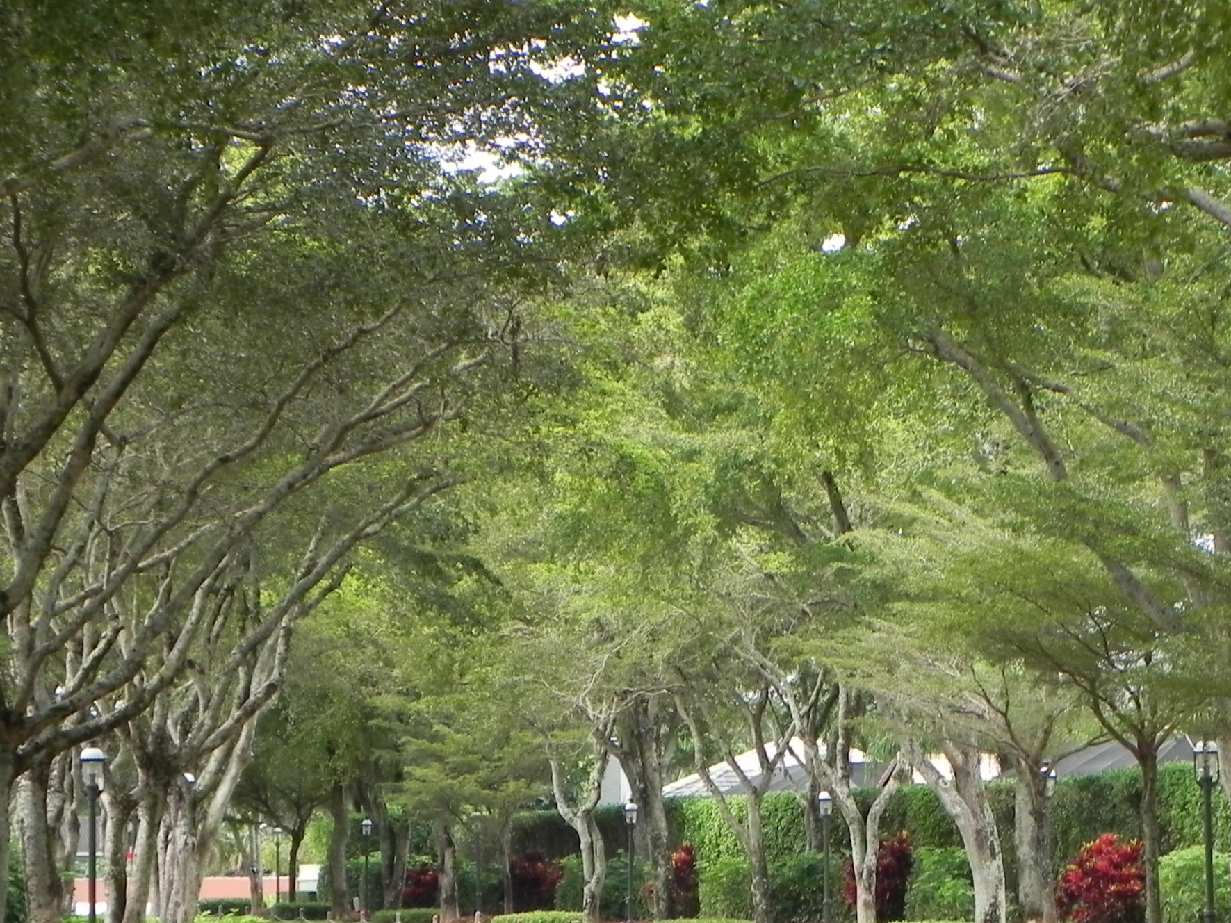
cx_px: 665
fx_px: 5121
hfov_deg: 13.7
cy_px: 678
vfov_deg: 10.3
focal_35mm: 144
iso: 160
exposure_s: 1/139
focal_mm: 15.1
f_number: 4.5
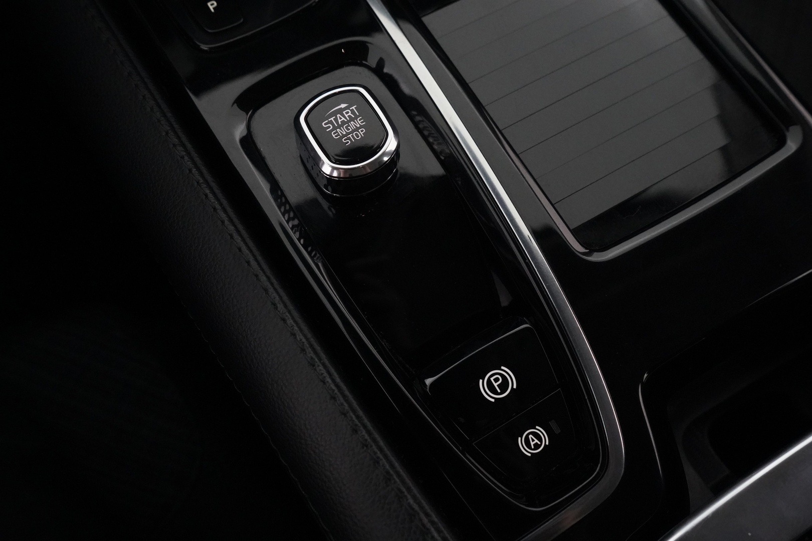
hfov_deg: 65.5
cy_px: 270
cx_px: 406
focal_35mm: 28
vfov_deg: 46.4
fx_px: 632
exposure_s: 1/60
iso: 12800
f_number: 7.1
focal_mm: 28
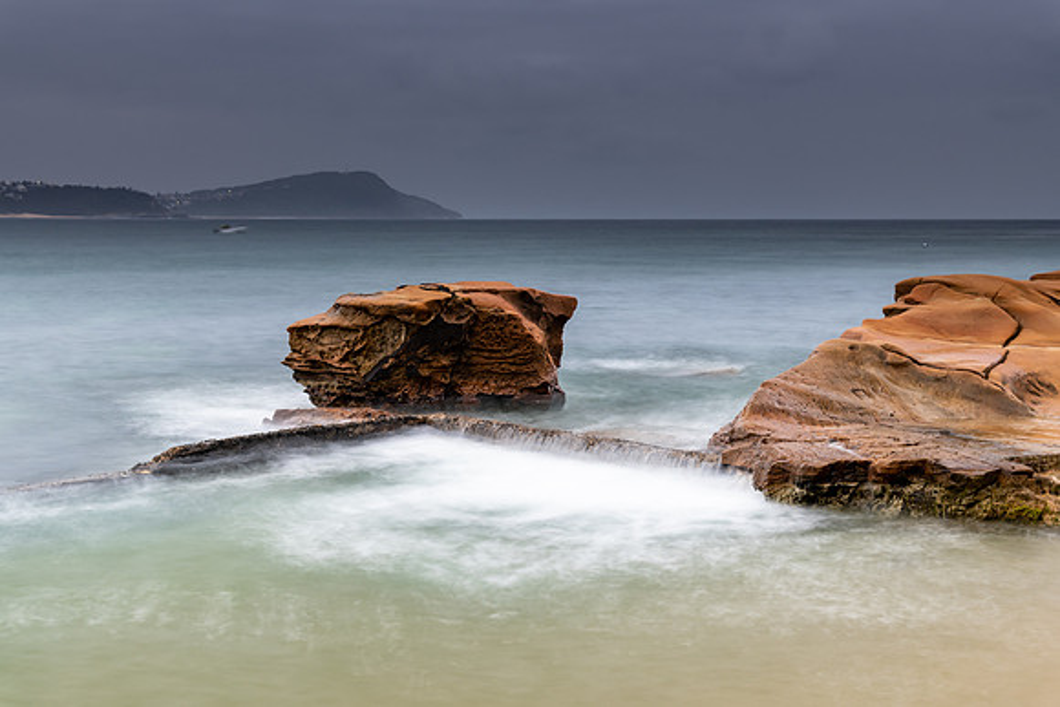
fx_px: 1779
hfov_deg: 33.2
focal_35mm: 60
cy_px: 354
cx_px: 530
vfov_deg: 22.5
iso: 200
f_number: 8
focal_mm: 58
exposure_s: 5
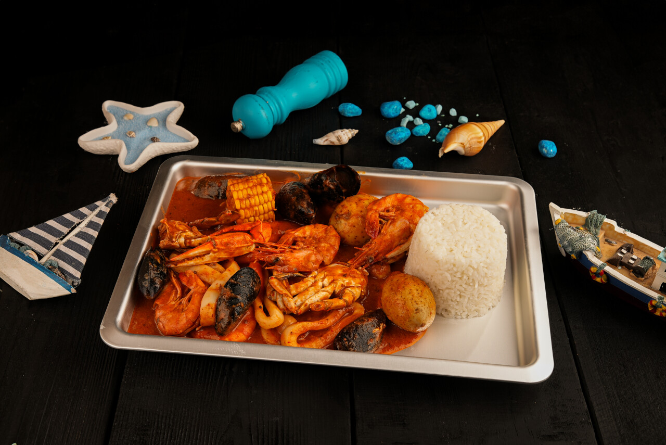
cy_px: 222
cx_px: 333
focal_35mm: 49
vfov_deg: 27.6
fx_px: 907
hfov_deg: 40.3
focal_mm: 49
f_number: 9
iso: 80
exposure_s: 1/100
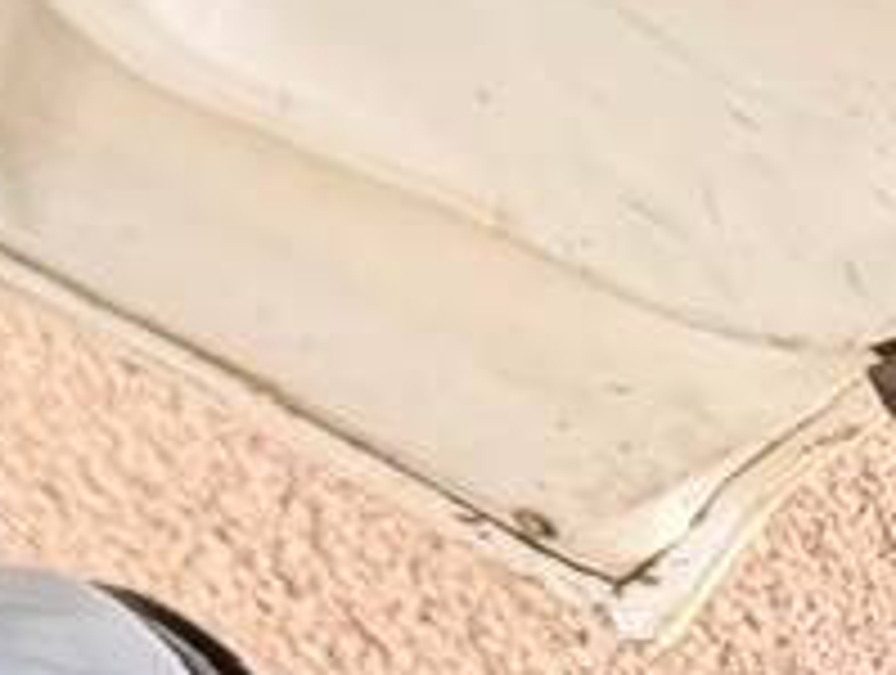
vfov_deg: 8.7
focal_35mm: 154
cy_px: -1035
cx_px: -1905
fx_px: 3993
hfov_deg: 9.5
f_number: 1.78
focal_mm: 6.76
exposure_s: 1/236
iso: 80
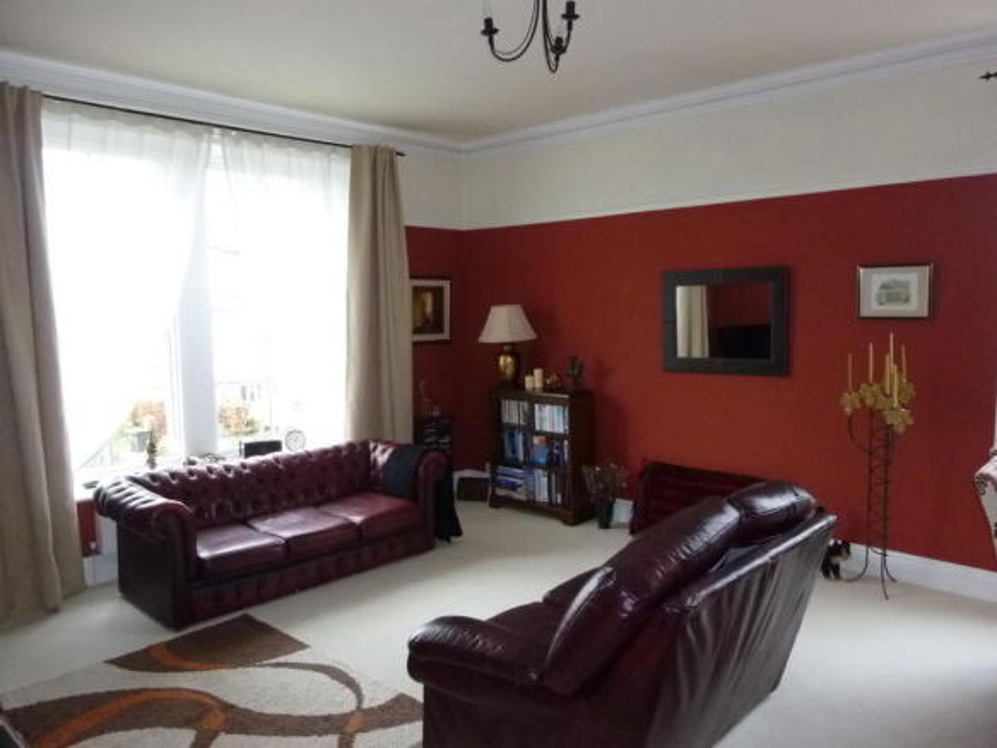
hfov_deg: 69.4
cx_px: 498
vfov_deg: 54.9
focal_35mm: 25
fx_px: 720
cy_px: 374
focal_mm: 4.5
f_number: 3.3
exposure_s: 1/30
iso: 400
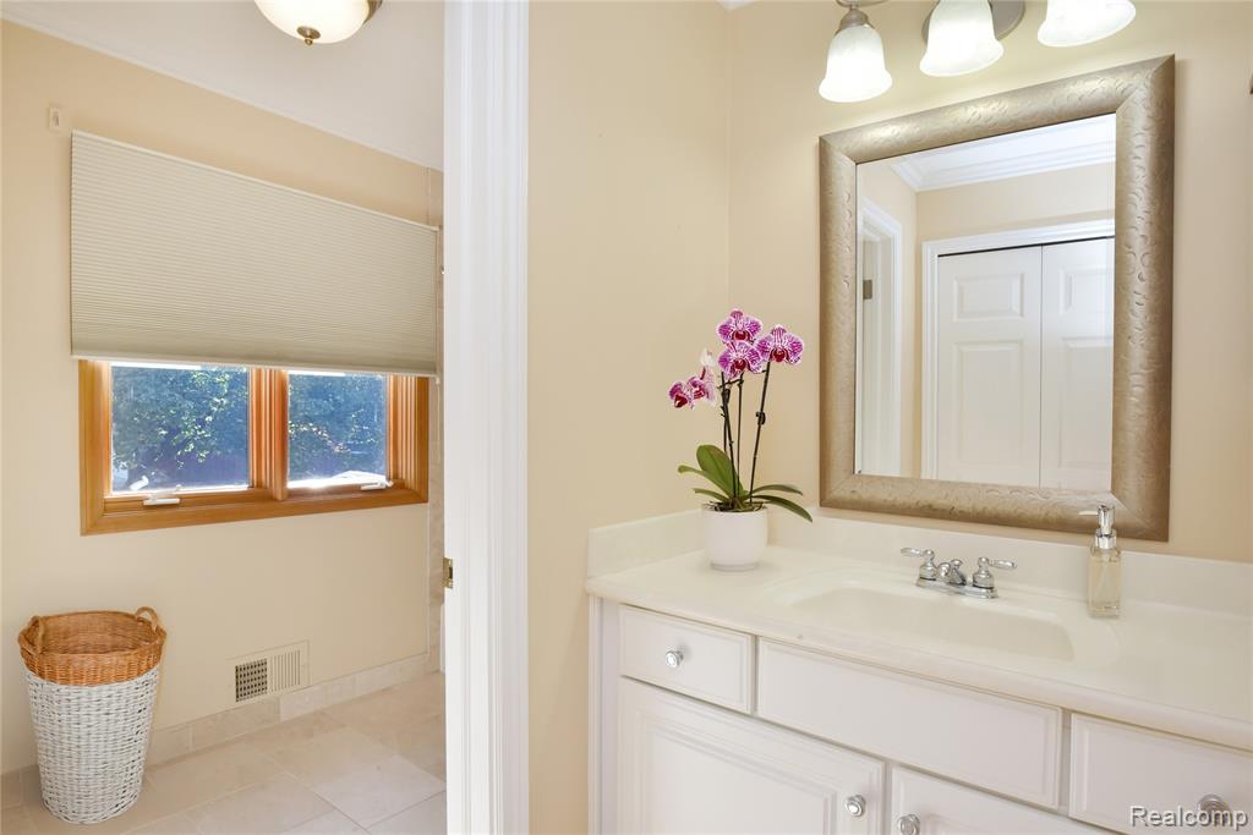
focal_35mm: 17
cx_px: 626
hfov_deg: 93.3
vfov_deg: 70.5
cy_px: 418
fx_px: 592
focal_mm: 17
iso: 640
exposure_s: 1/80
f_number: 16
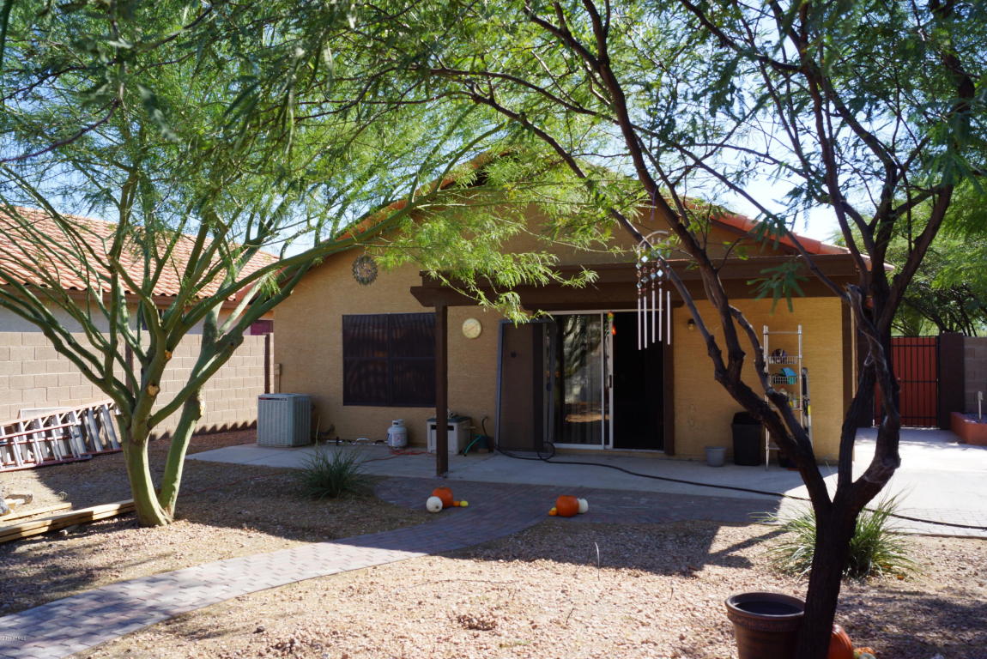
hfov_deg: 61.9
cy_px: 330
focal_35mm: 30
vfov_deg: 43.7
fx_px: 823
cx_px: 494
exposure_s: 1/100
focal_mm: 20
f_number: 9
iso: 100
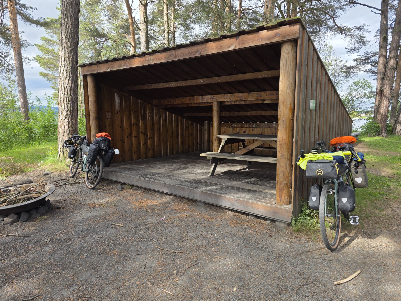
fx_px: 266
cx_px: 200
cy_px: 150
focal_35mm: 23
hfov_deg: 73.9
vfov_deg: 58.9
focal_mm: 6.3
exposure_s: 1/1395
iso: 80
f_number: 1.7
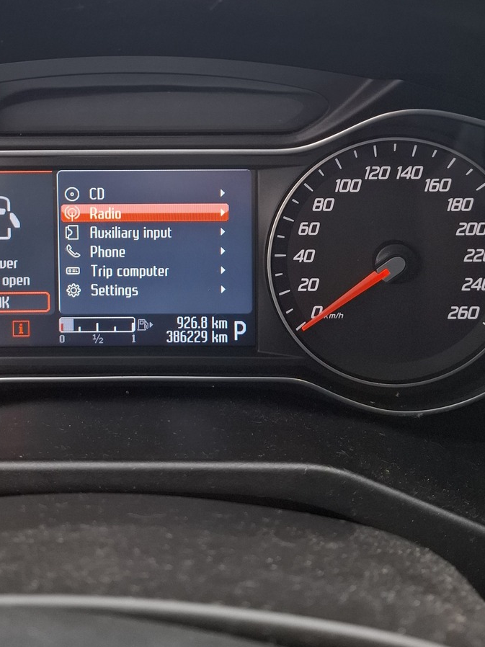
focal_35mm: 41
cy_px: 153
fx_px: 766
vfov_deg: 44.1
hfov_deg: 34.9
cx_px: 184
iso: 125
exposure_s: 1/100
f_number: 1.8
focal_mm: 5.54
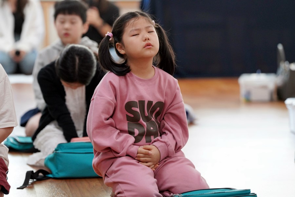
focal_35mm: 200
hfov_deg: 10.3
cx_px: 148
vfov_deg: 6.9
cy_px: 98
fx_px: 1639
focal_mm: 200
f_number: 4
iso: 2500
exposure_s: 1/250
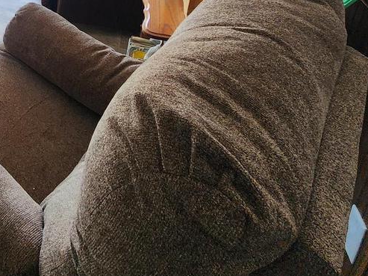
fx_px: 404
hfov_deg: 38.0
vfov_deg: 29.7
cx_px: -63
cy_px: -88
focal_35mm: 38
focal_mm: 2.2
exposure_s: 1/60
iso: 80
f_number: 2.2
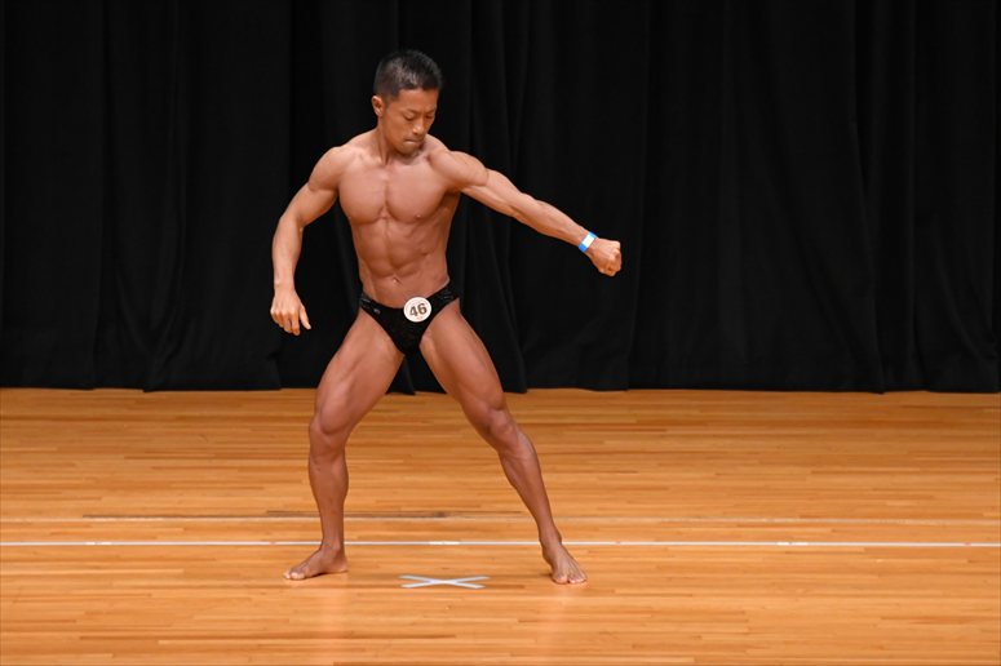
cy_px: 333
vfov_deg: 4.6
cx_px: 500
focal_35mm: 300
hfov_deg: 6.9
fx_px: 8338
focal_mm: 200
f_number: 5.6
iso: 3200
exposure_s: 1/400
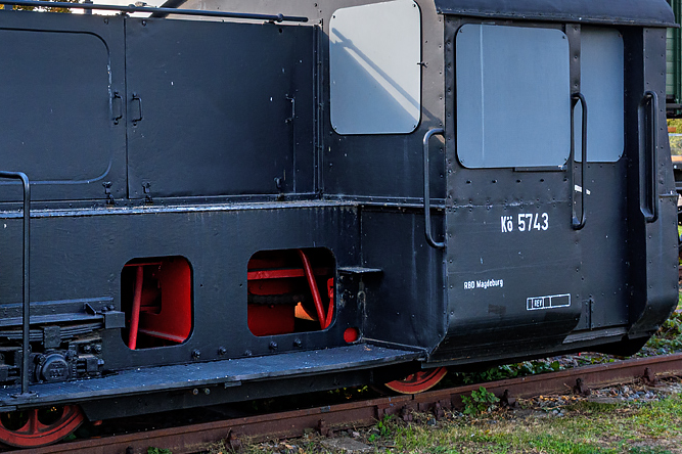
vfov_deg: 25.0
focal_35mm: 54
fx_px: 1022
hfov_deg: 35.7
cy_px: 237
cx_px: 134
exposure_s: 1/160
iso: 200
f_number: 8
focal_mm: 20
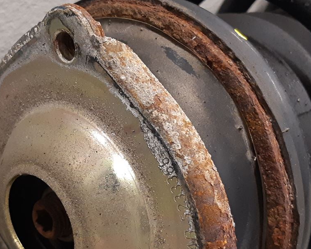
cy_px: 151
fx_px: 635
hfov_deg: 27.4
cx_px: 124
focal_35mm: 69
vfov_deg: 22.1
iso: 250
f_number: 1.7
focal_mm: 3.93
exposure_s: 1/33
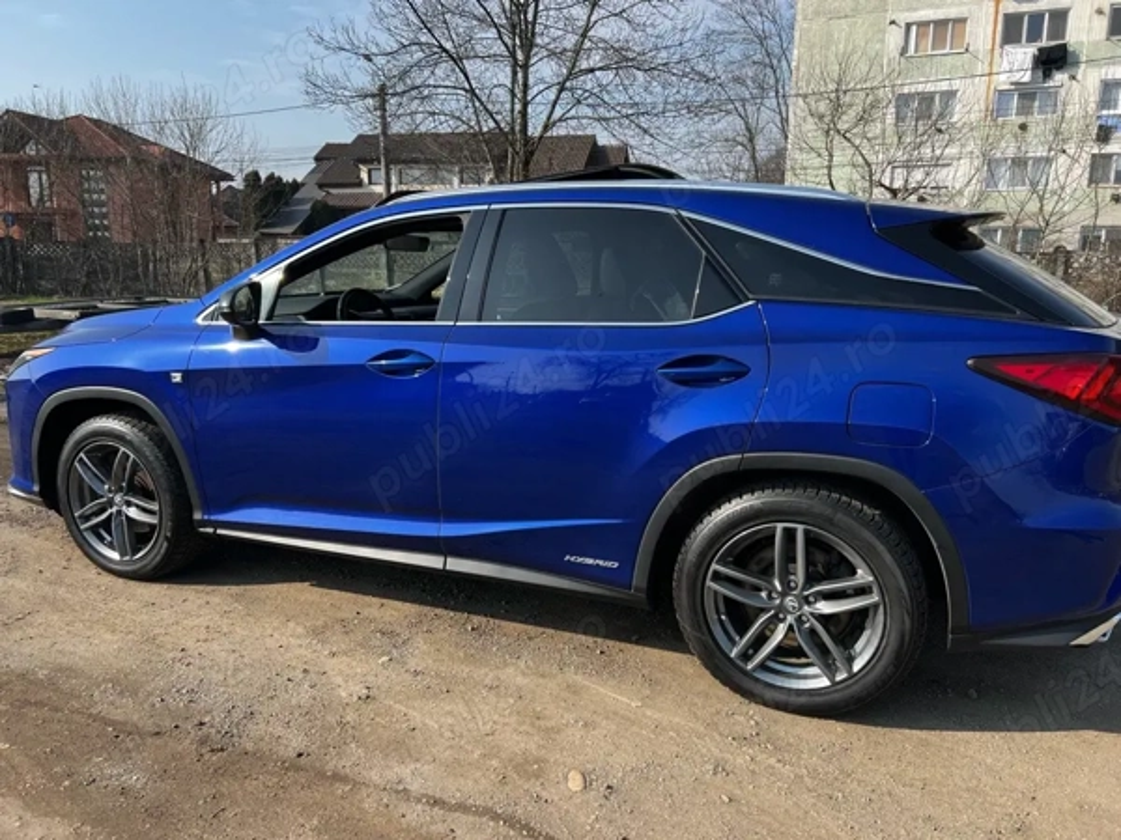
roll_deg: +0.6
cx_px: 560
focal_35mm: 26
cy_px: 420
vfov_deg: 53.1
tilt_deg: -10.7
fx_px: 842
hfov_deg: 67.3
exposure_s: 1/2008
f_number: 1.5
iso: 50
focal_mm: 5.7
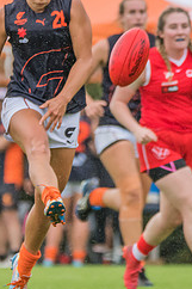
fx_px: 10214
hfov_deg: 1.1
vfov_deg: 1.6
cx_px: -71
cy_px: 112
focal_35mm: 1275
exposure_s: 1/1250
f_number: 6
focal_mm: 380
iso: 1100
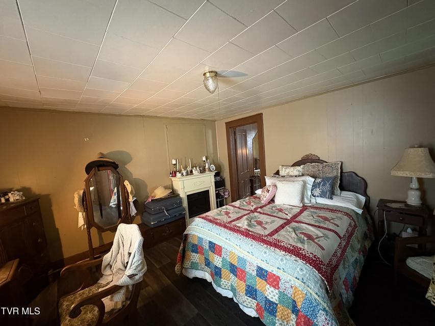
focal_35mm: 14
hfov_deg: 102.1
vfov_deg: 85.7
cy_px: 163
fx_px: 176
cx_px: 218
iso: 1000
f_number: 2.2
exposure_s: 1/30
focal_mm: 2.22
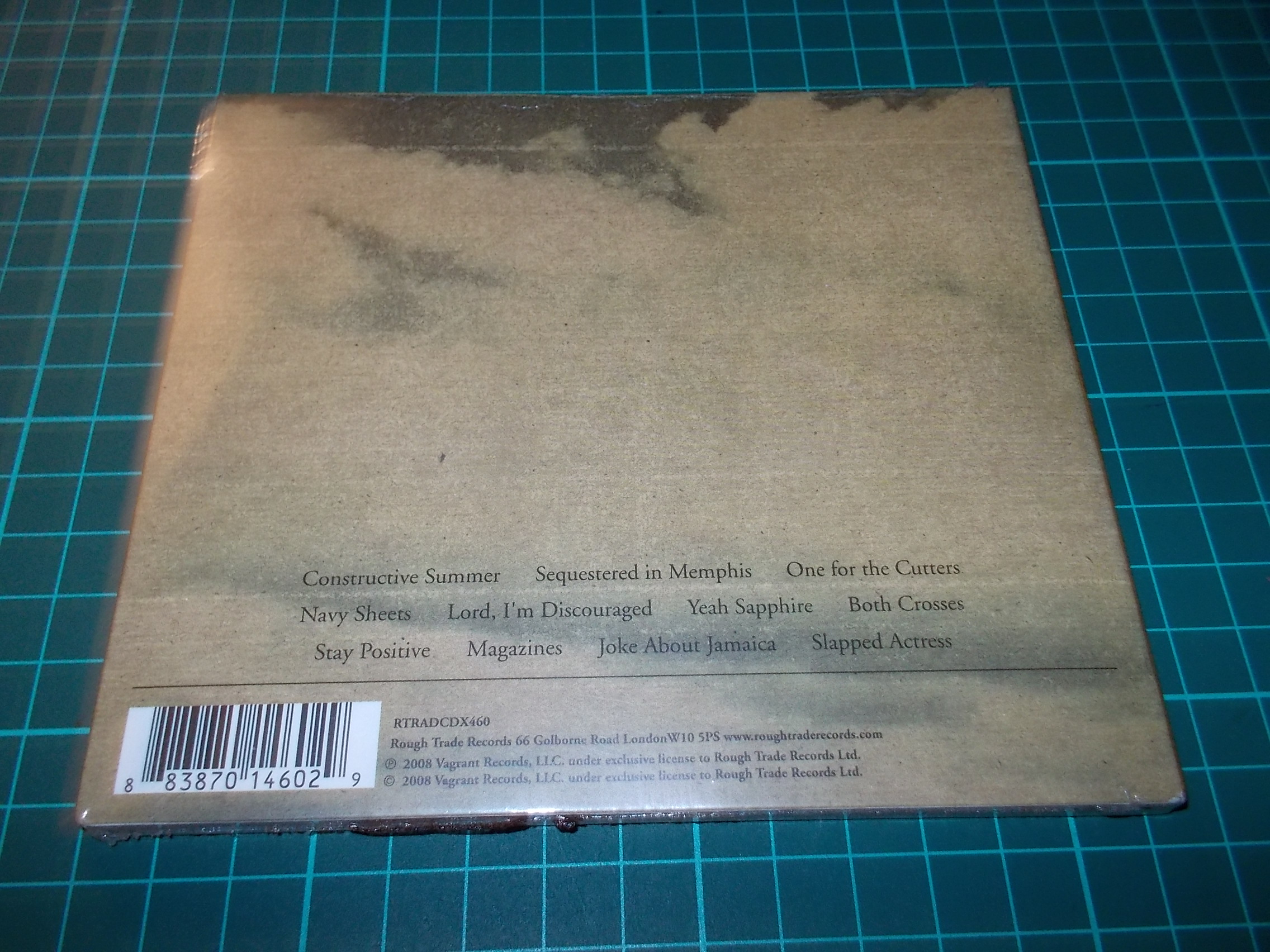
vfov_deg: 48.2
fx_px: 1064
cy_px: 476
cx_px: 635
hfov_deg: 61.7
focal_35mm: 29
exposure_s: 1/30
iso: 200
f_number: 3.3
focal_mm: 4.1
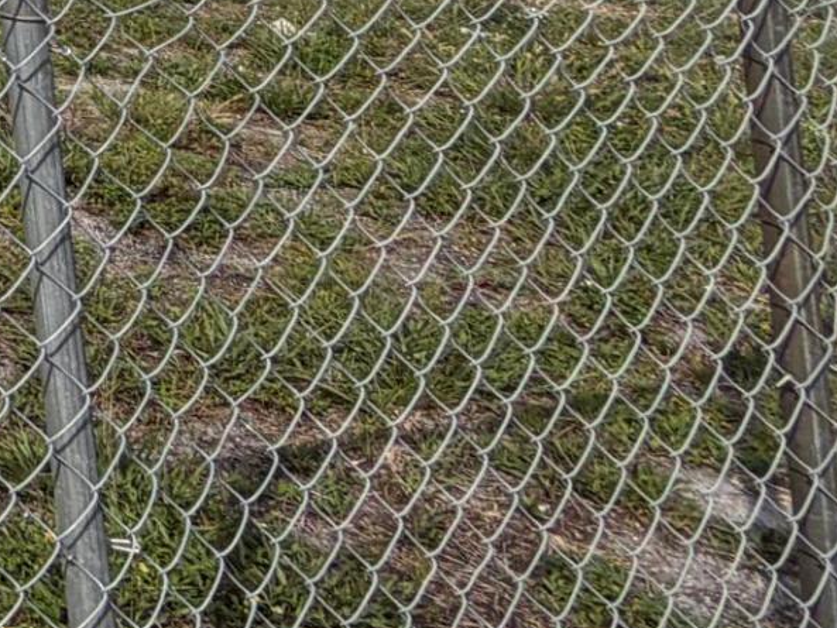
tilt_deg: +7.9
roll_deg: +1.9
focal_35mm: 68
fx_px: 1645
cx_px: -1054
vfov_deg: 17.1
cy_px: -559
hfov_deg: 16.3
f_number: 2.2
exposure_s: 1/1050
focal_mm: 2.22
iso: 20
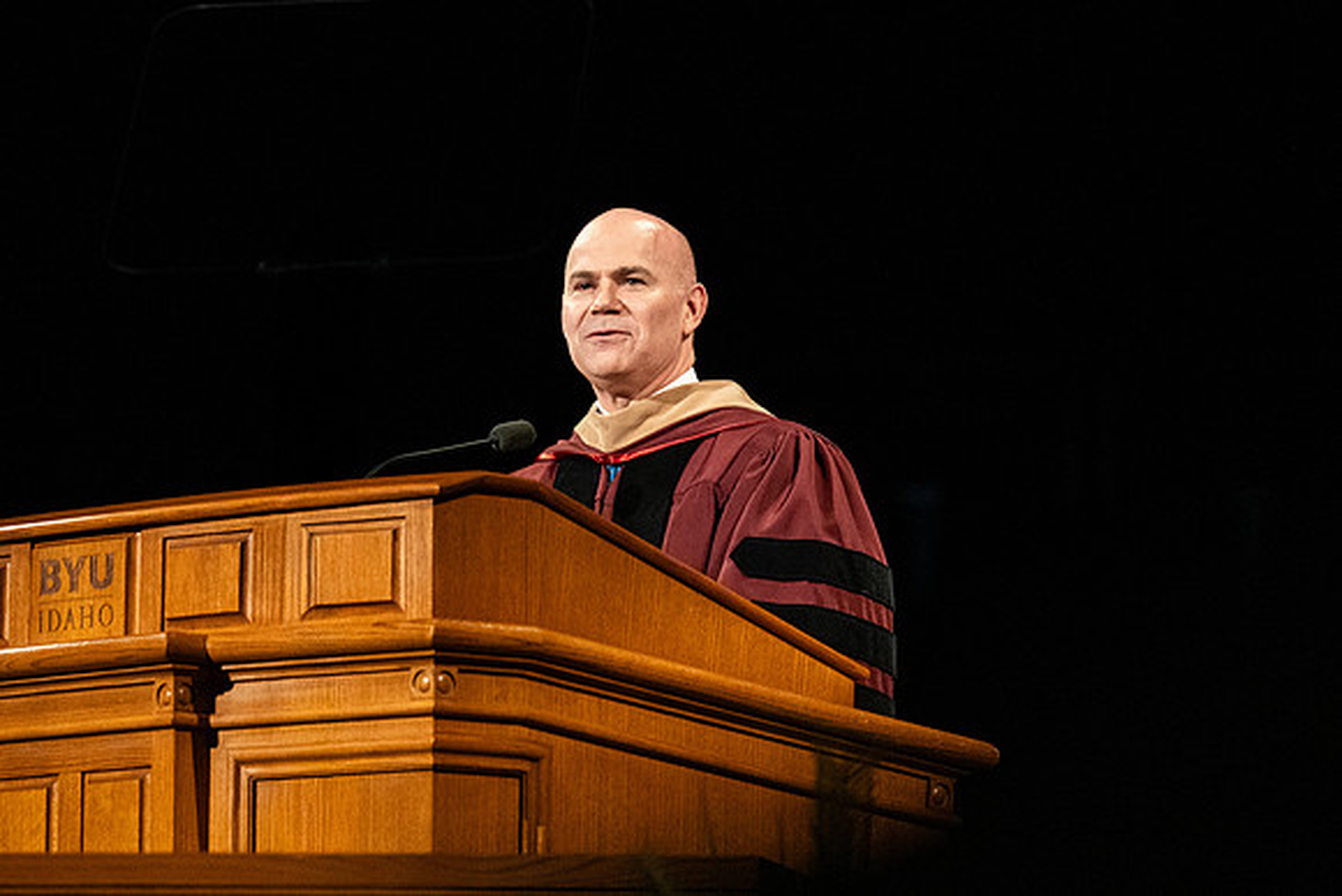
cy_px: 449
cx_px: 766
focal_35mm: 271
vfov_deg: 5.1
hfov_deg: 7.6
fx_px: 10089
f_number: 3.5
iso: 3200
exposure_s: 1/800
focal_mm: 200
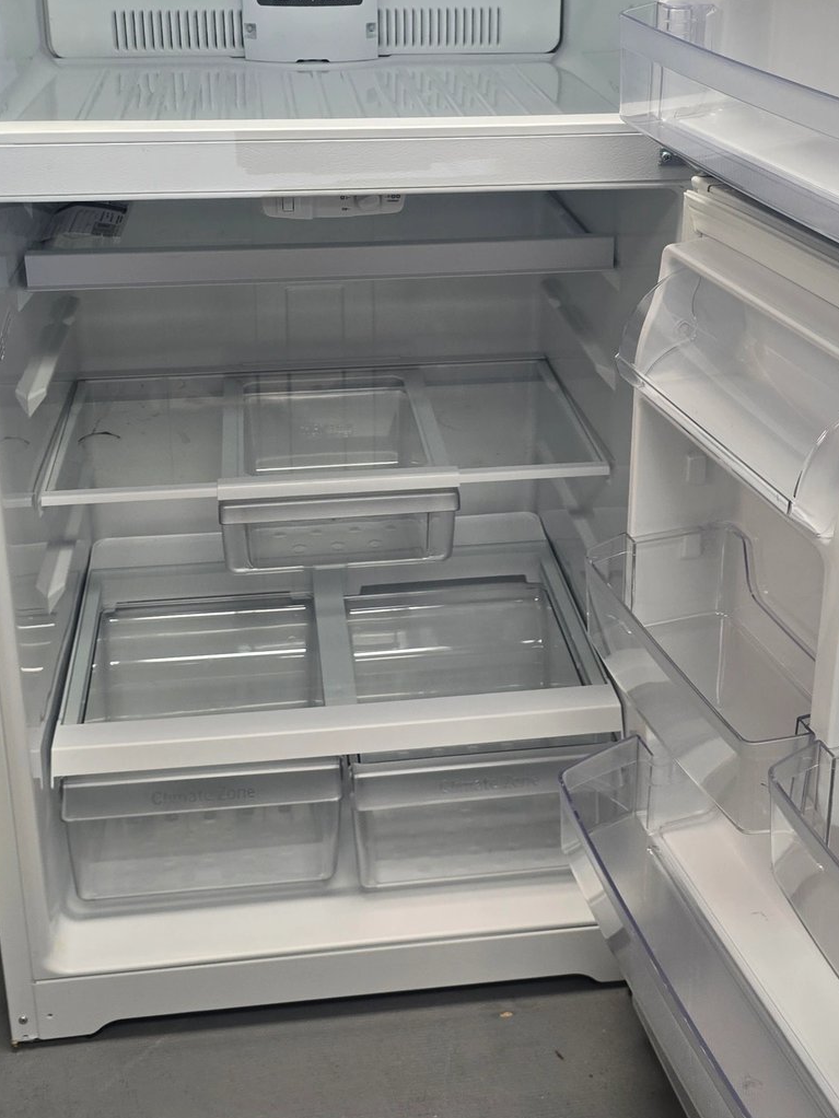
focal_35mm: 42
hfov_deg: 34.4
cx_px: 422
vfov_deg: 43.7
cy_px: 318
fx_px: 1357
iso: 100
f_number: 1.7
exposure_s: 1/120
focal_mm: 6.3
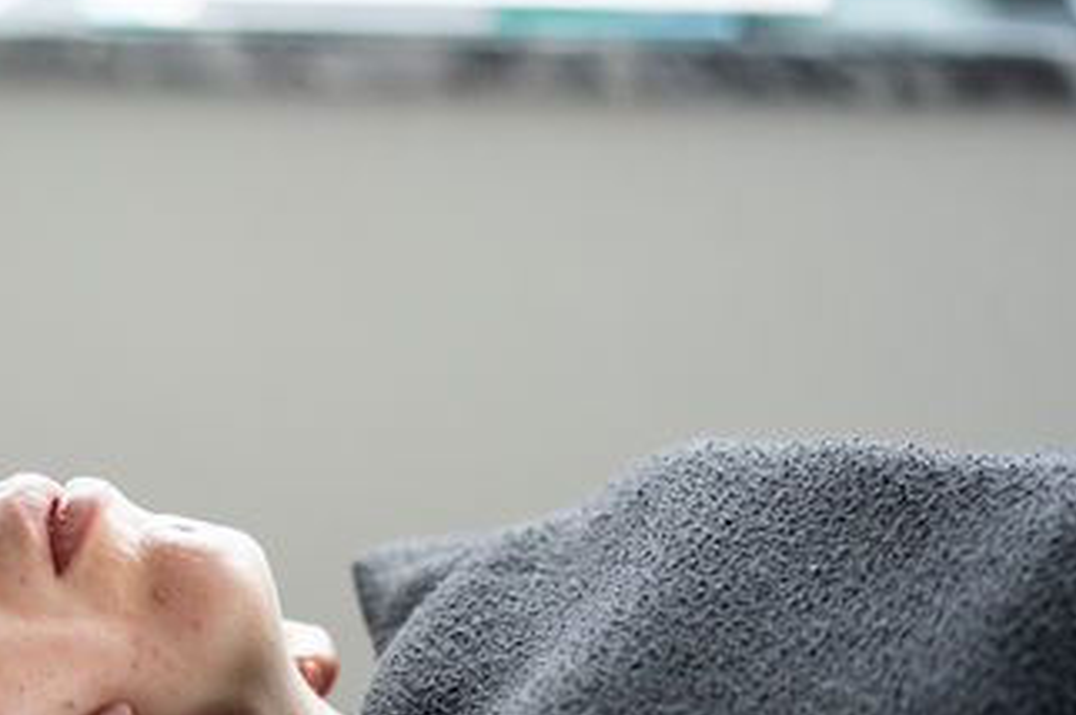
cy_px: 364
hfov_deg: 13.7
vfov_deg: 9.5
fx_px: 4300
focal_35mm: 144
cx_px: -307
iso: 160
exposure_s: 1/250
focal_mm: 45
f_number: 1.8
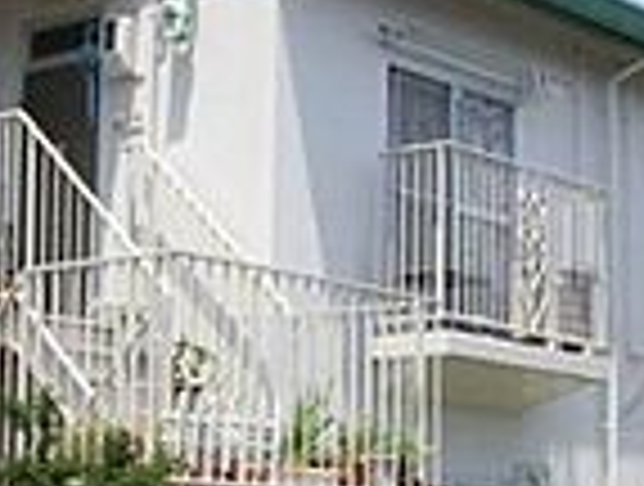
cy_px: 288
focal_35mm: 106
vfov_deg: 14.0
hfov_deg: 18.5
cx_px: 270
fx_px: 1977
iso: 141
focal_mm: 5.8
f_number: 5.6
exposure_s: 1/300
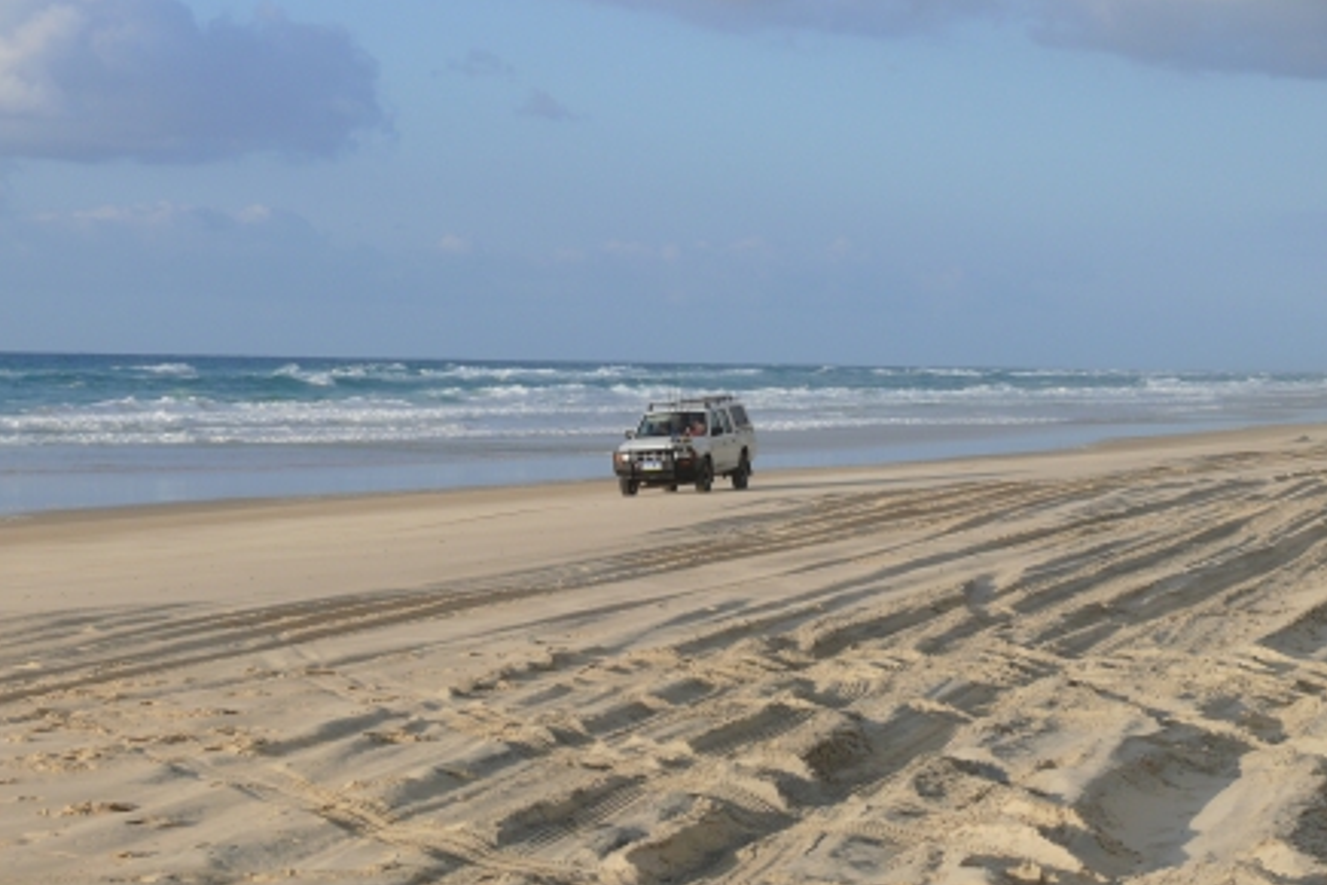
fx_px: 4386
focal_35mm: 119
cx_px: 662
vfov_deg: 11.5
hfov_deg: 17.2
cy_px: 452
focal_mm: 23.9
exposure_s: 1/400
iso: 100
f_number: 5.6
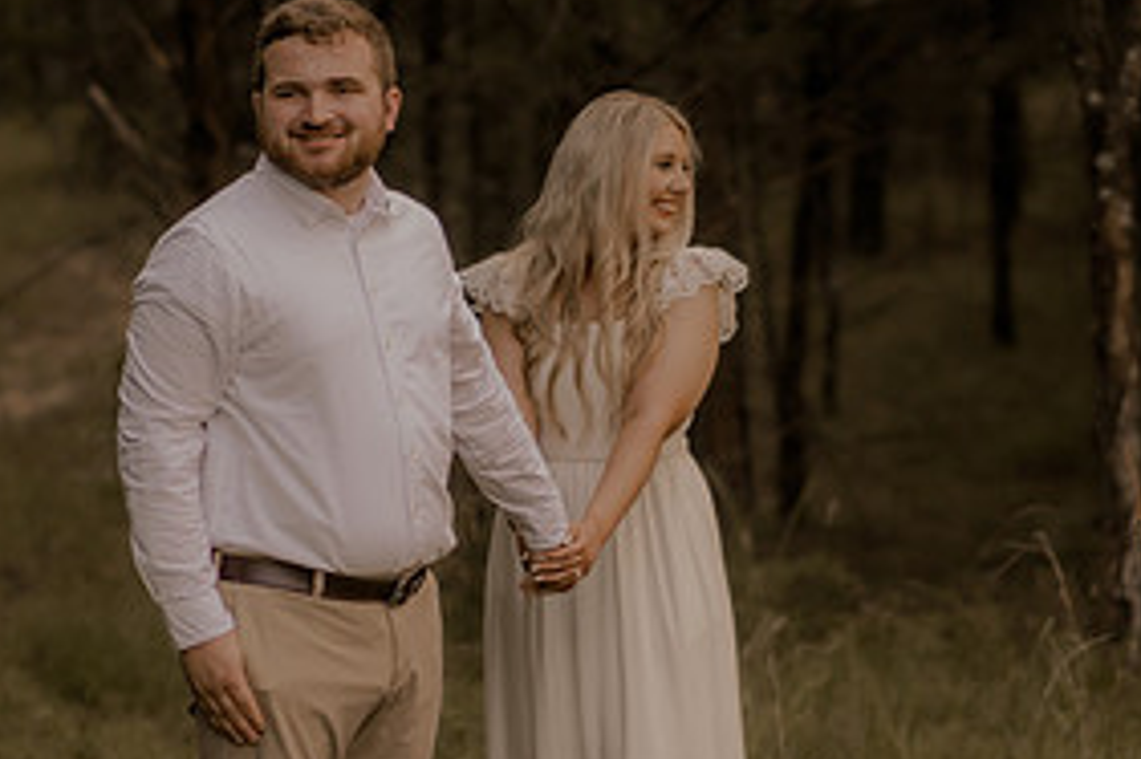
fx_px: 4910
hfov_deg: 13.2
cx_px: 451
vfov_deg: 8.8
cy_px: 556
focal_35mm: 155
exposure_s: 1/320
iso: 200
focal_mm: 50
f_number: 2.2
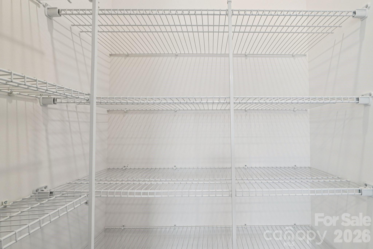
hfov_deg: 100.4
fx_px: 155
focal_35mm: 15
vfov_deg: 77.3
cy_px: 124
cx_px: 186
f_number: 8
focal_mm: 10
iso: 400
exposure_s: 1/10
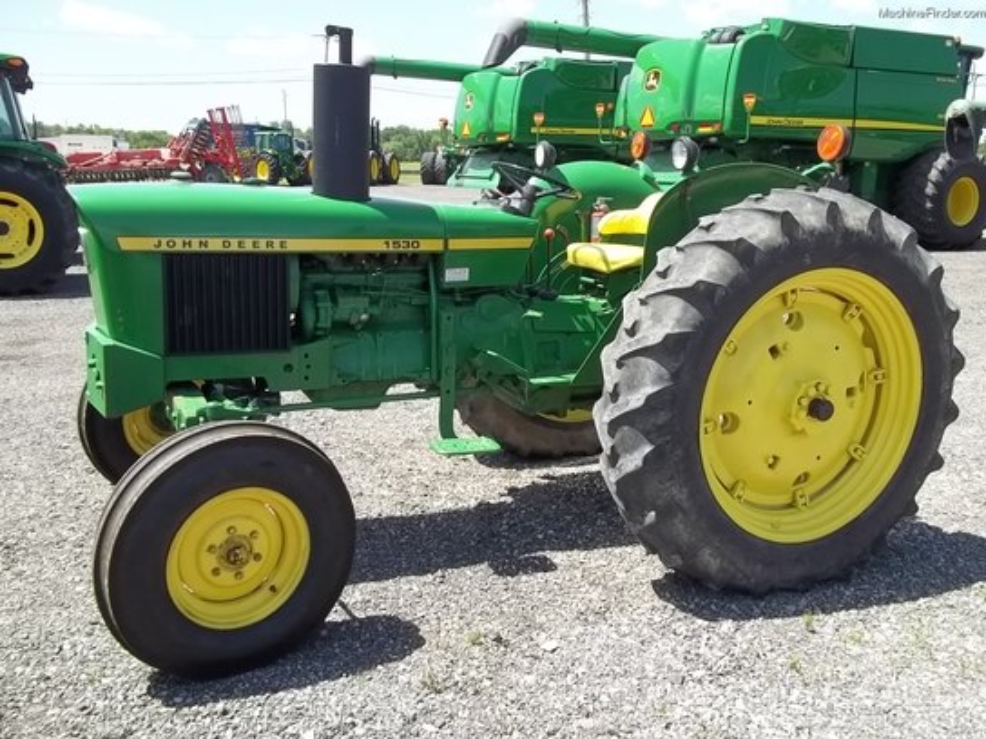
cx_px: 493
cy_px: 370
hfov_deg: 56.8
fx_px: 911
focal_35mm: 32
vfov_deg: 44.2
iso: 64
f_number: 8.8
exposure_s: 1/60
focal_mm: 5.7
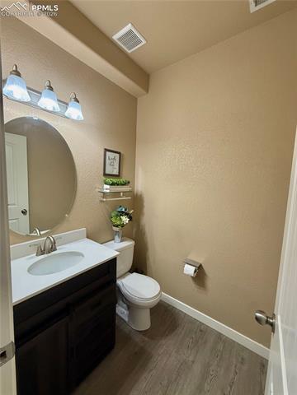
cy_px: 198
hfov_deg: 85.7
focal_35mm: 14
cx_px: 148
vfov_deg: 102.1
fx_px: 160
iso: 320
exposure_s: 1/120
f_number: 2.2
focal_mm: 2.22
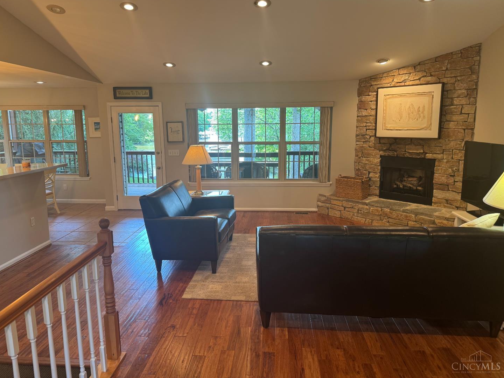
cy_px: 181
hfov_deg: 69.4
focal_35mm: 25
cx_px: 243
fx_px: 364
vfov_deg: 54.9
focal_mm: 6.76
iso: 125
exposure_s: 1/60
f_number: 1.78
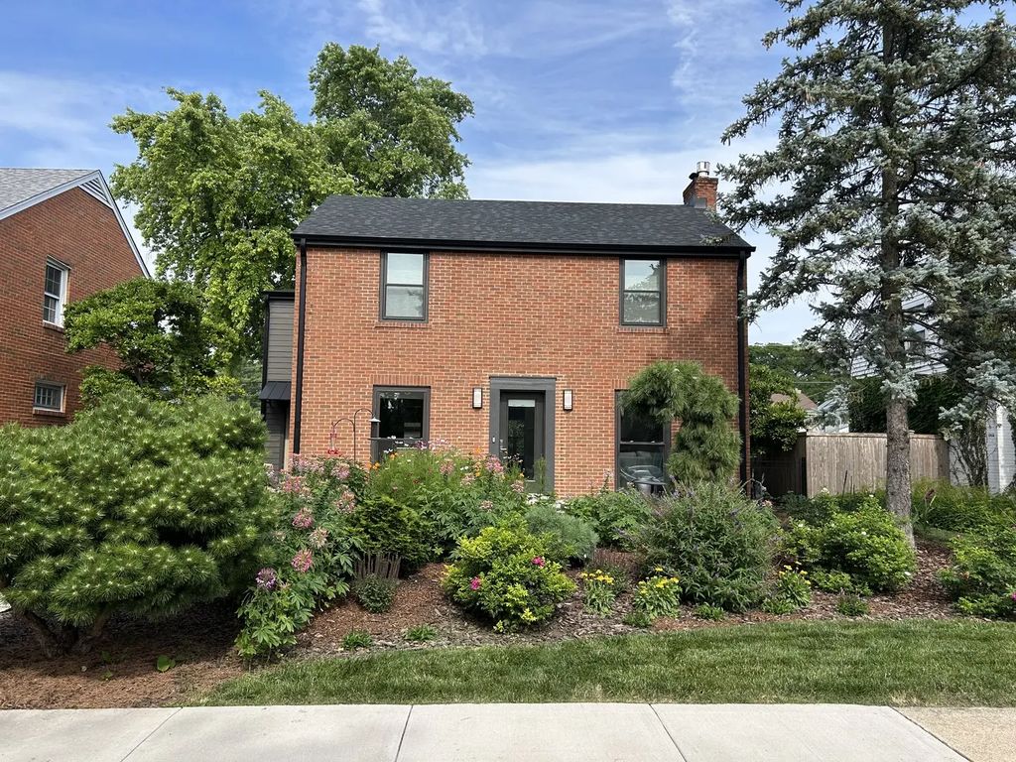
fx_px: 763
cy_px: 381
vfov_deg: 53.1
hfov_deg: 67.3
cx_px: 508
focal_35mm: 26
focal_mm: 5.7
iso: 50
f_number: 1.5
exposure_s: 1/1808
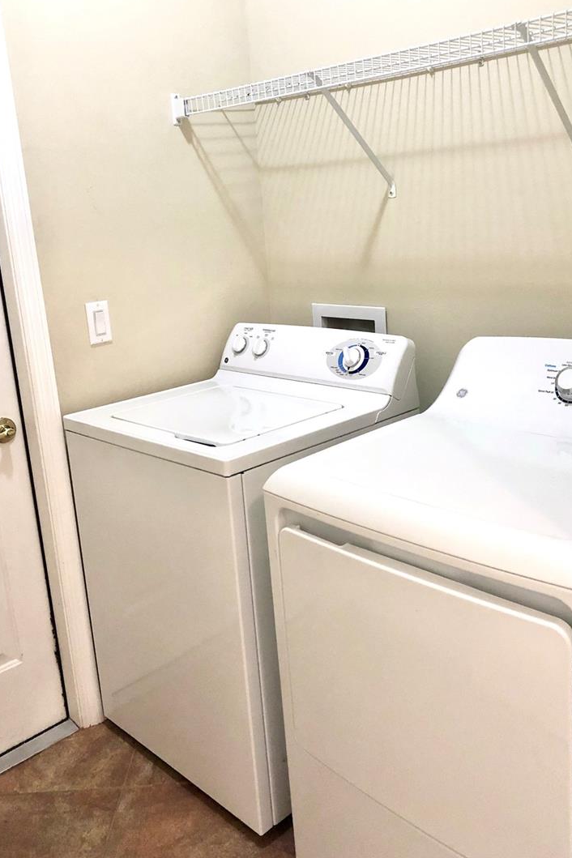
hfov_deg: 40.0
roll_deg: +4.2
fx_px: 786
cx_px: 292
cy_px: 385
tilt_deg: -13.1
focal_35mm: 33
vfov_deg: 57.1
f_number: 1.8
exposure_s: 1/13
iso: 100
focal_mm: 4
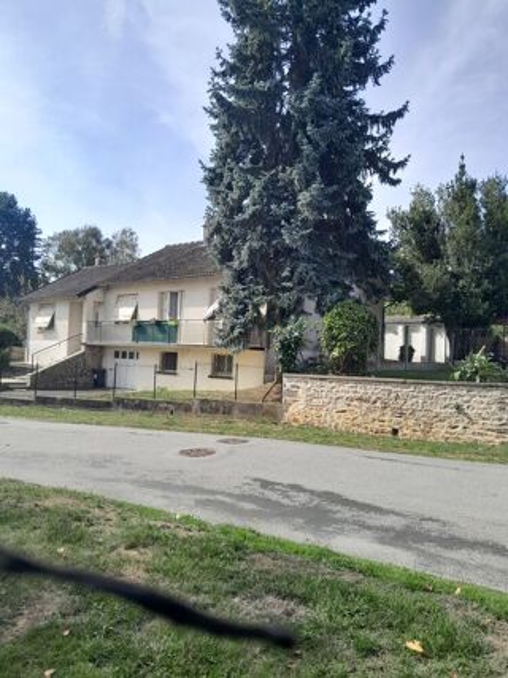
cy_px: 339
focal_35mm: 26
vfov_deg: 67.3
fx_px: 509
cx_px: 254
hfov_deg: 53.0
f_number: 1.8
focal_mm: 3.98
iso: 40
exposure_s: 1/468
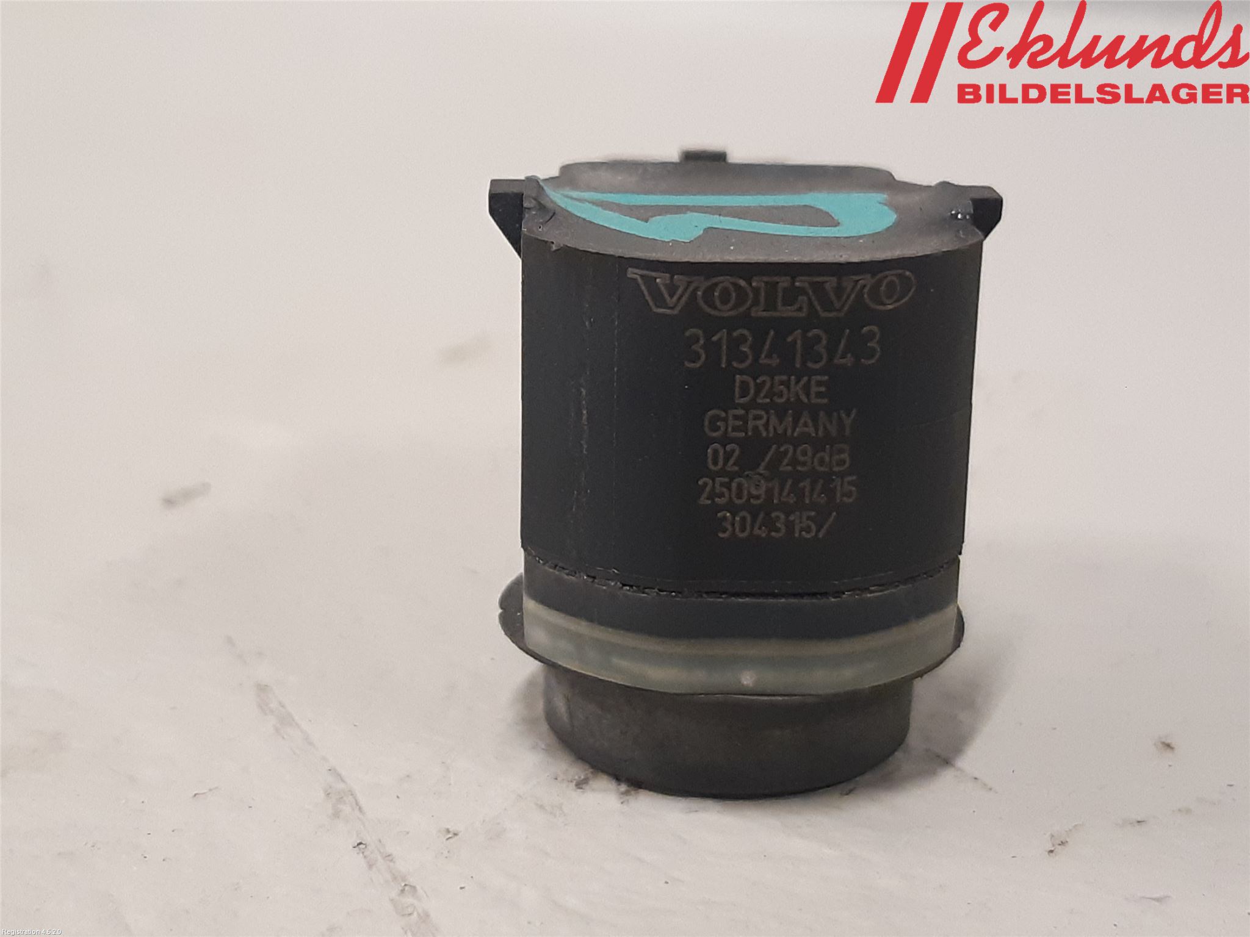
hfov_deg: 67.3
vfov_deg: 53.1
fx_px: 939
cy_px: 468
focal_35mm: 26
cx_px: 625
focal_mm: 3.93
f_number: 1.7
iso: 250
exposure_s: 1/50
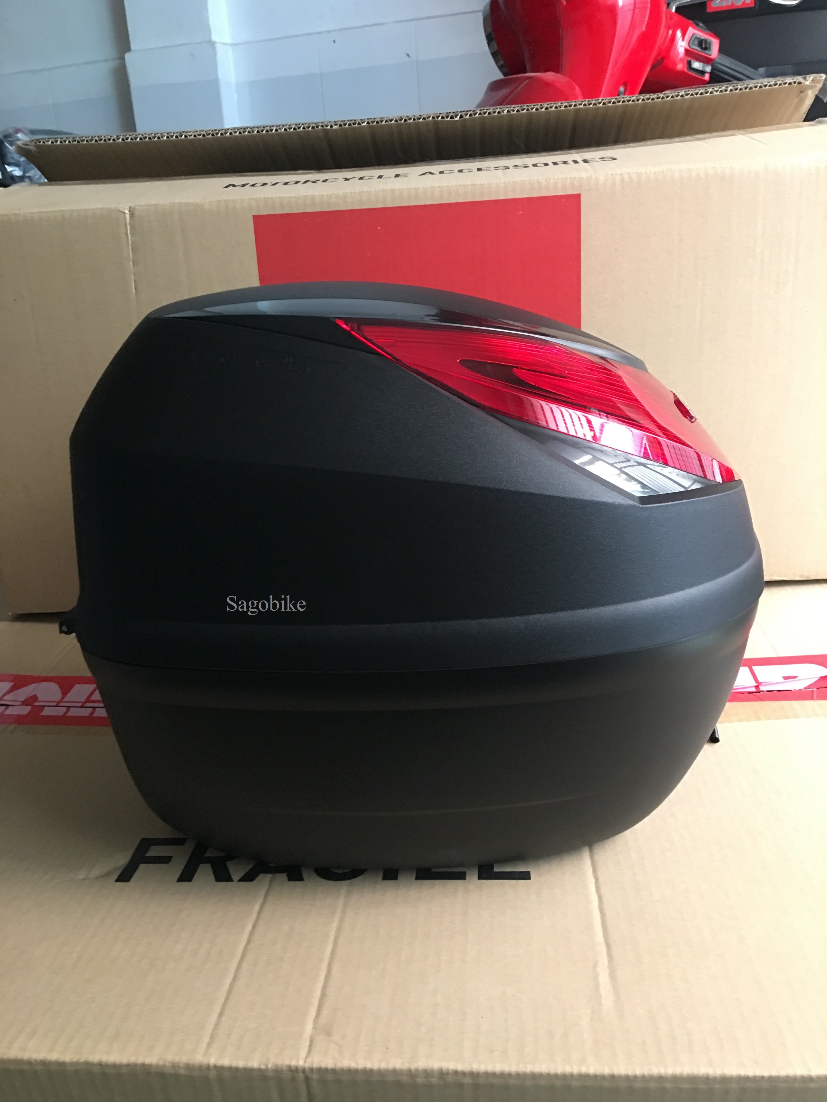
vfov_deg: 61.7
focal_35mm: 29
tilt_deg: -17.9
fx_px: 924
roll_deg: +4.6
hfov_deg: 48.2
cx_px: 414
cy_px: 551
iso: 80
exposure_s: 1/10
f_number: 2.2
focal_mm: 4.15
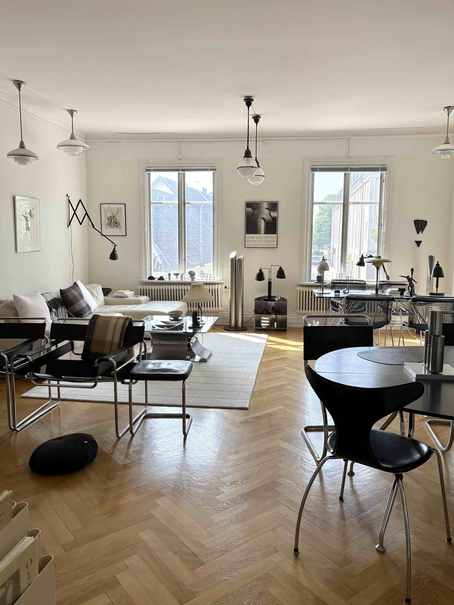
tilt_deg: -6.9
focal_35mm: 27
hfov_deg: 51.3
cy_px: 295
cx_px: 235
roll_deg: +0.3
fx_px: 472
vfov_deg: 65.3
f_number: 1.6
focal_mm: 5.96
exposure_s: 1/359
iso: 64
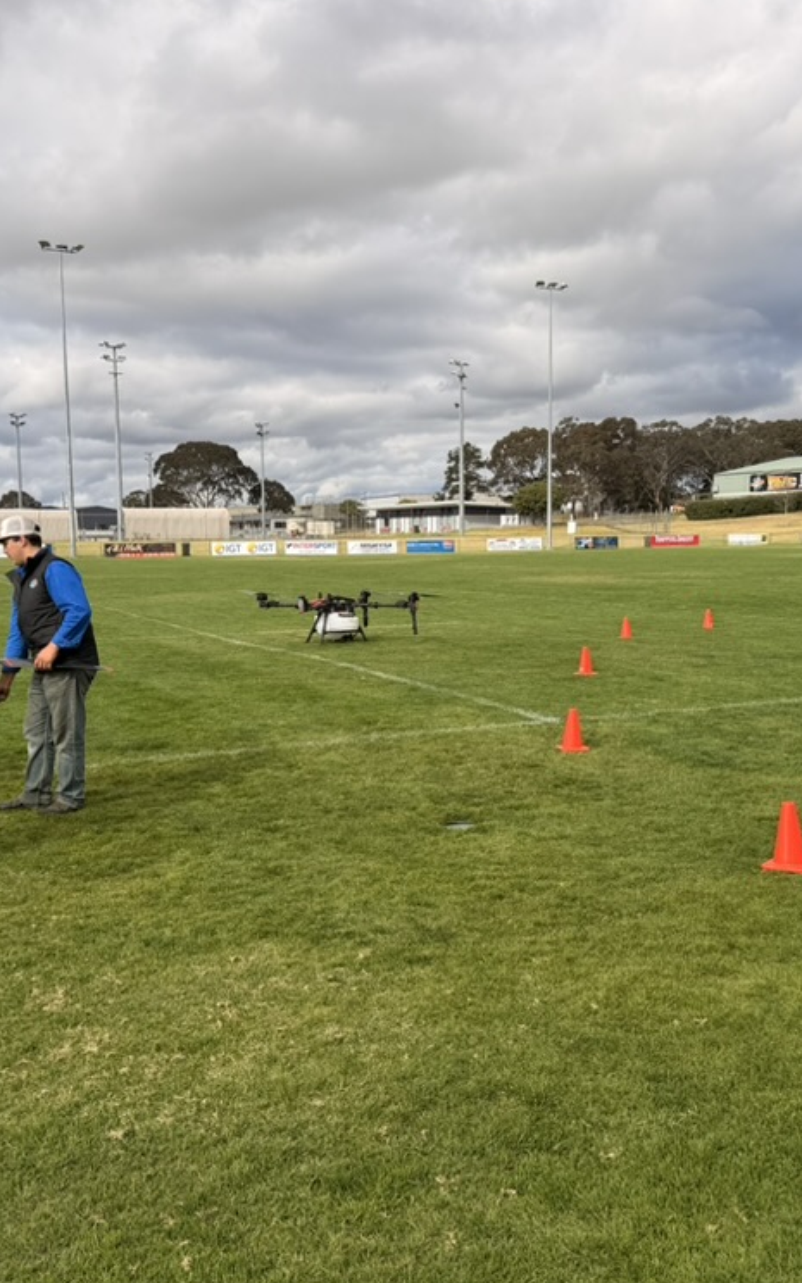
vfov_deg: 55.3
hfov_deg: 36.3
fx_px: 1224
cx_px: 379
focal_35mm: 35
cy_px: 643
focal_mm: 6.76
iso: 80
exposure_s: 1/4975
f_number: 1.78
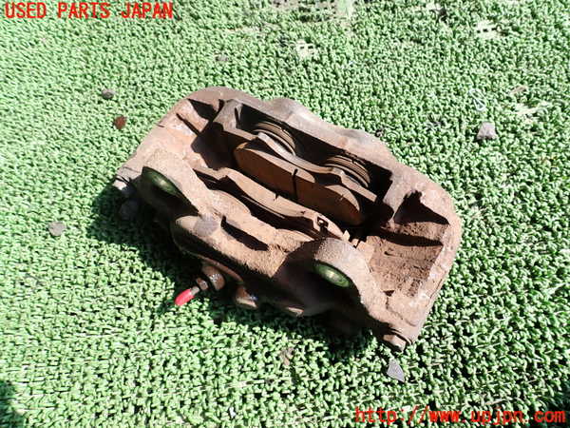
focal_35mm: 25
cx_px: 285
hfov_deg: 69.4
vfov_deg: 54.9
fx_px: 412
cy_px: 214
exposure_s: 1/320
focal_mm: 4.5
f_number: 2.8
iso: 100
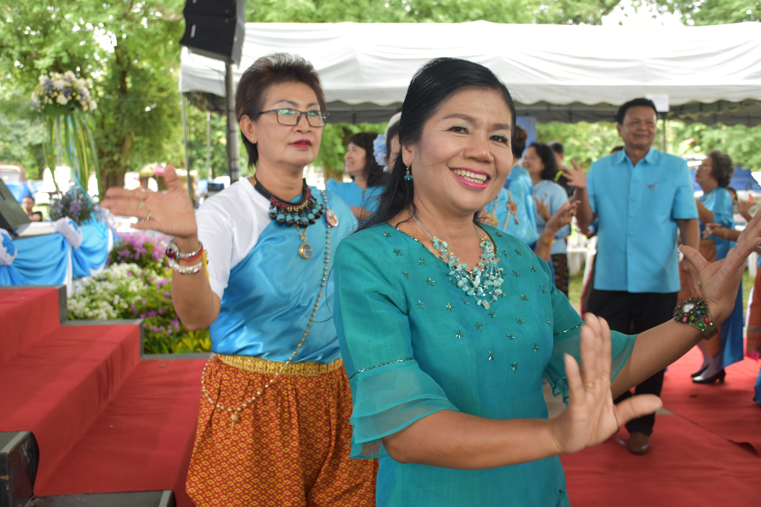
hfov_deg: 49.6
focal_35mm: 39
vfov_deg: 34.2
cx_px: 380
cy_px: 254
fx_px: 824
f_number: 4.5
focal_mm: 26
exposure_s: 1/80
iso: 400
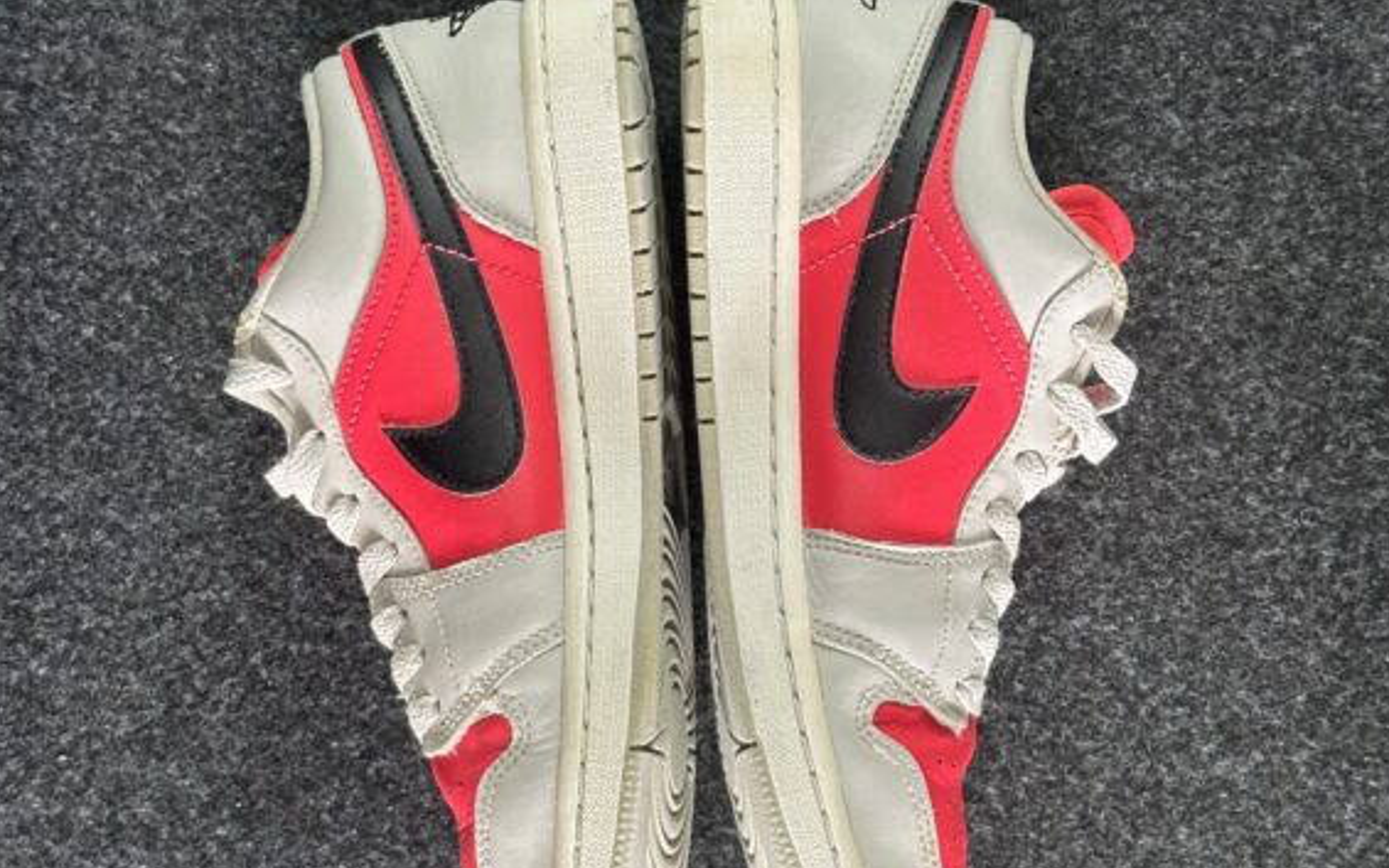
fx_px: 2725
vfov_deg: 18.1
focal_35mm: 72
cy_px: 449
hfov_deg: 28.6
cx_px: 686
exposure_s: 1/50
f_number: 1.78
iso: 200
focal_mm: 6.86
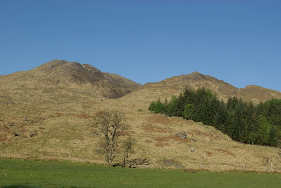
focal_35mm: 46
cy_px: 94
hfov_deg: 42.3
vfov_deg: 29.0
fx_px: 363
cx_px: 140
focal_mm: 31
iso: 100
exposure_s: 1/250
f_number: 8
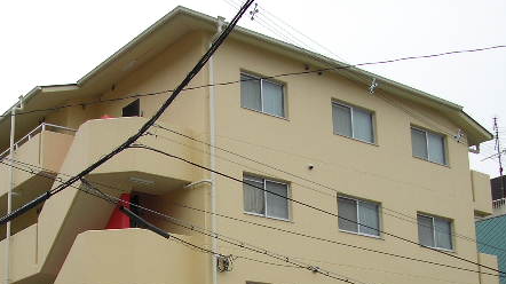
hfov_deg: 34.6
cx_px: 174
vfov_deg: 19.5
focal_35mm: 60
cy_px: 273
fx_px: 805
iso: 71
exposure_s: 1/186
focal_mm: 5.8
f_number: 4.1
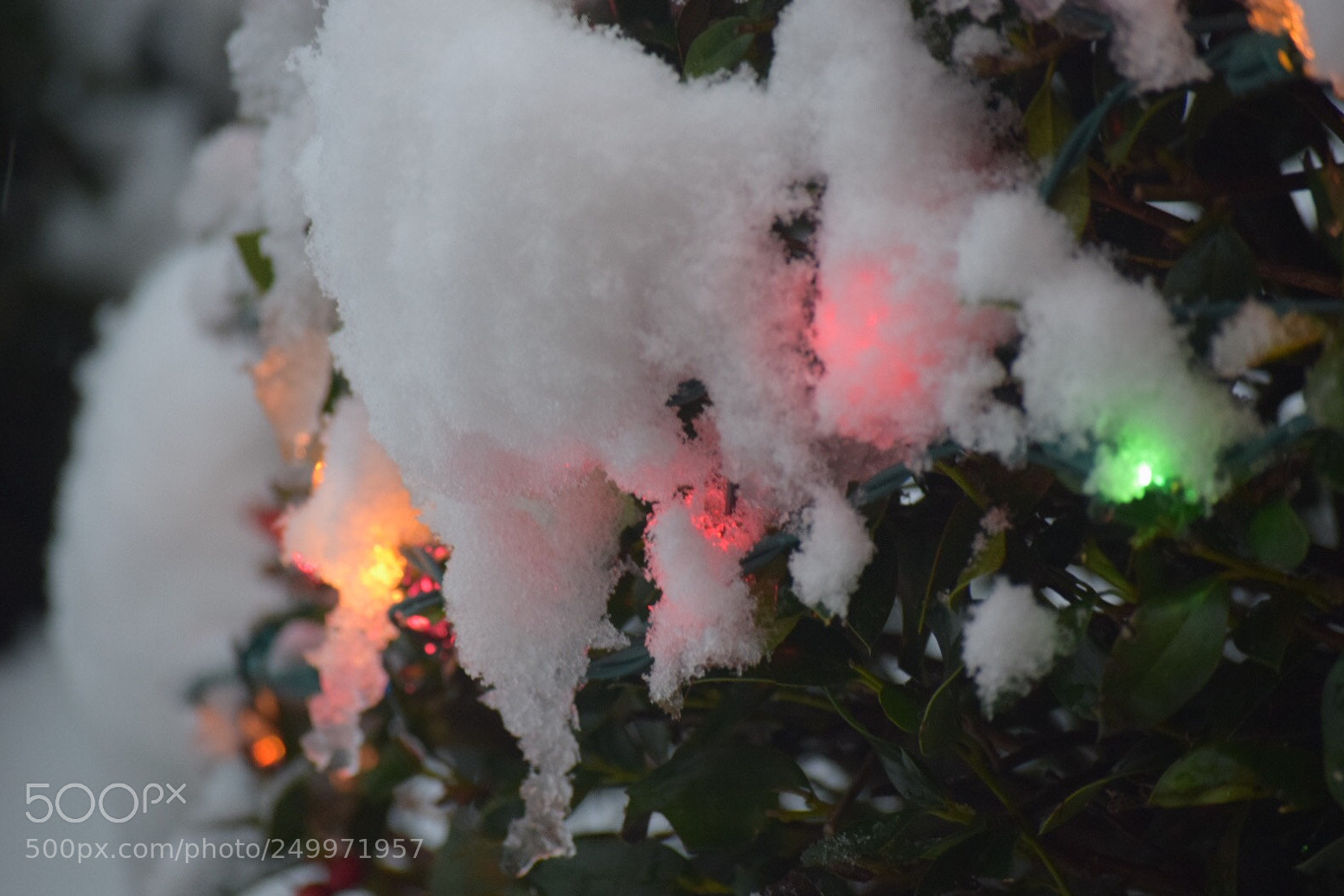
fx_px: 7784
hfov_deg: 9.9
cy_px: 455
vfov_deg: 6.6
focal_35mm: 209
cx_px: 663
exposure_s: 1/60
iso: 1600
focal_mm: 135
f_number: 4.8
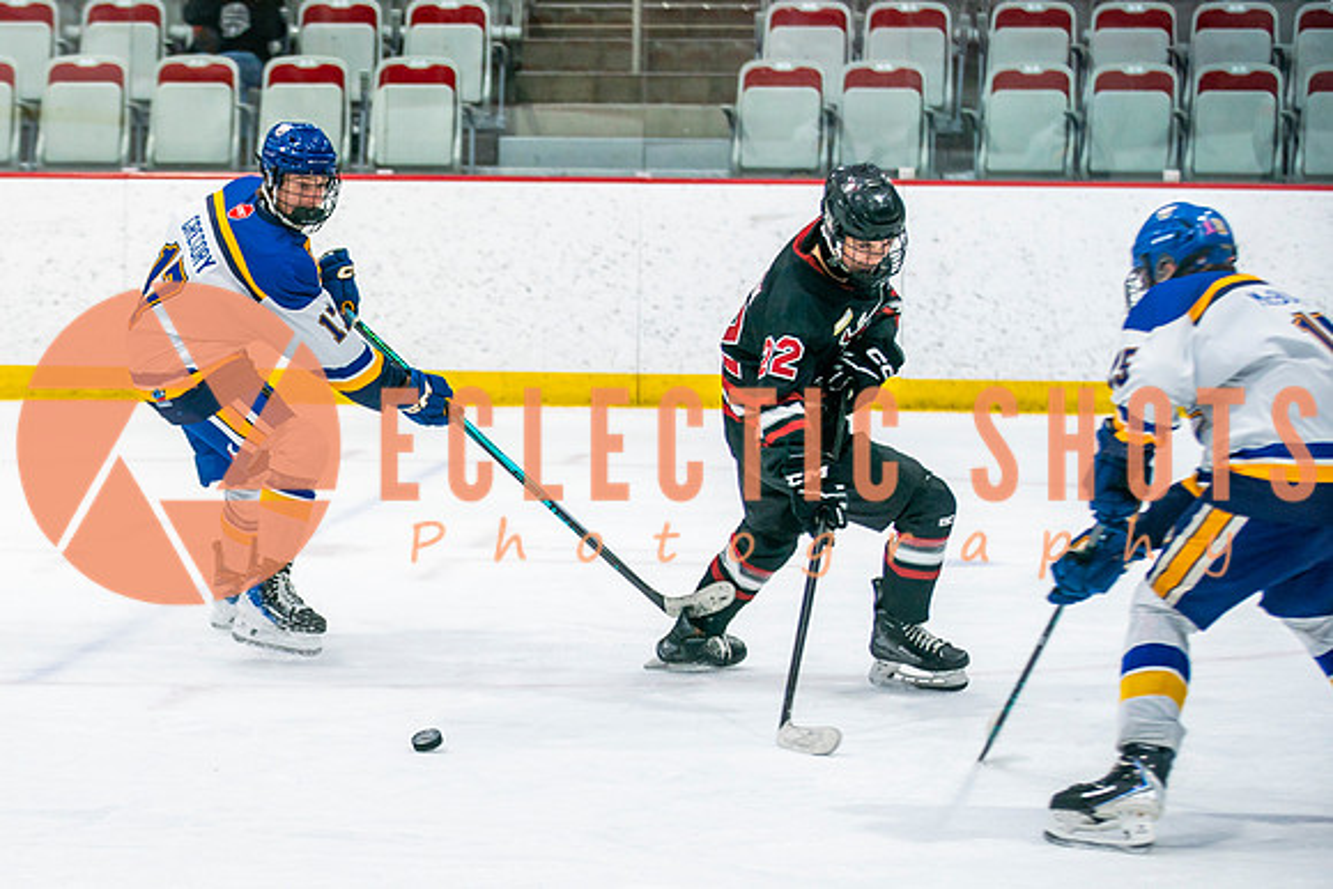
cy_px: 435
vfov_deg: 8.1
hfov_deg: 12.0
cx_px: 229
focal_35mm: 170
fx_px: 6304
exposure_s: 1/640
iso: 500
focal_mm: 102
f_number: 3.2
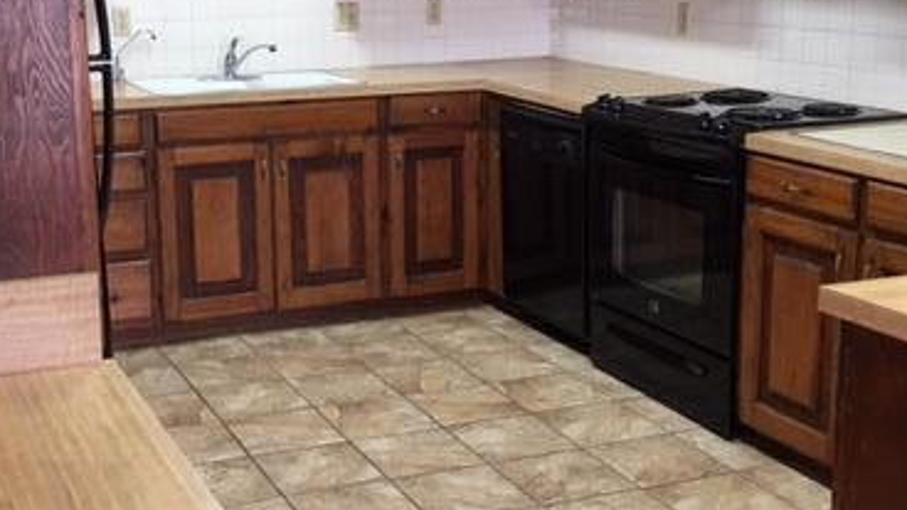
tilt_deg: -12.8
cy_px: 239
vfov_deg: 21.8
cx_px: 365
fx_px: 1323
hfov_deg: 37.7
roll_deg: +0.9
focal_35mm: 55
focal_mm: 4.15
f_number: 2.2
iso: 50
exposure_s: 1/15
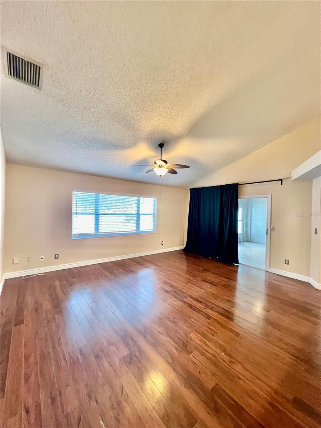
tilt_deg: -0.9
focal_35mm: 13
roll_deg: -0.6
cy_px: 214
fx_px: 161
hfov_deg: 89.9
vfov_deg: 106.2
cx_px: 160
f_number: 1.8
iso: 800
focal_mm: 1.57
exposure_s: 1/40
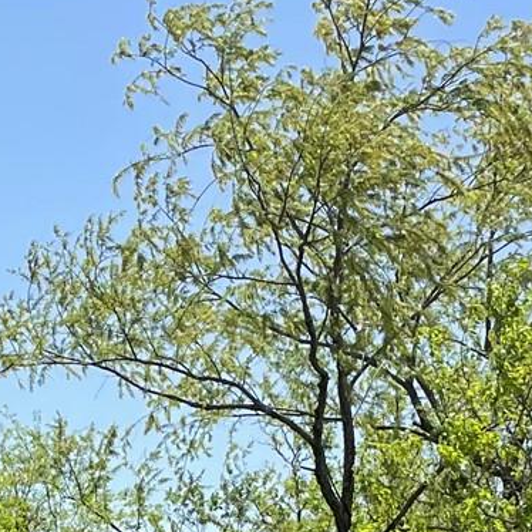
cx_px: -14
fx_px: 2191
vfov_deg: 13.1
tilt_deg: -0.2
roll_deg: -1.4
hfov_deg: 13.6
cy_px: 777
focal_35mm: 126
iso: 32
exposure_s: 1/2817
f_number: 1.6
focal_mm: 4.2
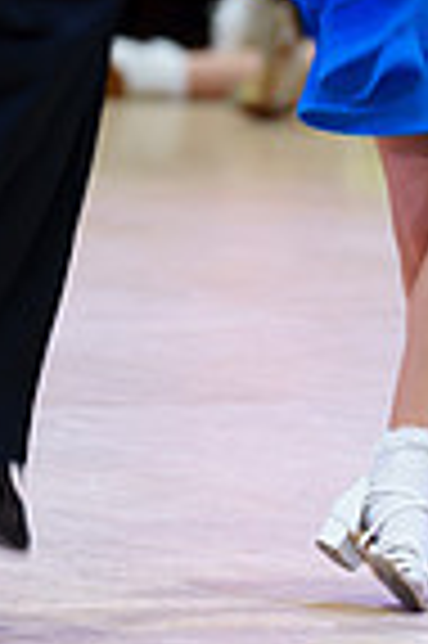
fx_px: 15820
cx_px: 155
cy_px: -311
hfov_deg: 1.6
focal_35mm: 885
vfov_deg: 2.3
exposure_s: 1/60
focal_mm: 187
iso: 200
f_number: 2.8
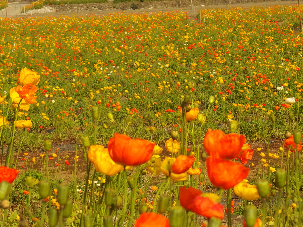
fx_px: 937
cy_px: 114
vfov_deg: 13.8
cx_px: 152
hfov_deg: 18.4
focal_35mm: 107
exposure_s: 1/800
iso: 125
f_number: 6.3
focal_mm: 19
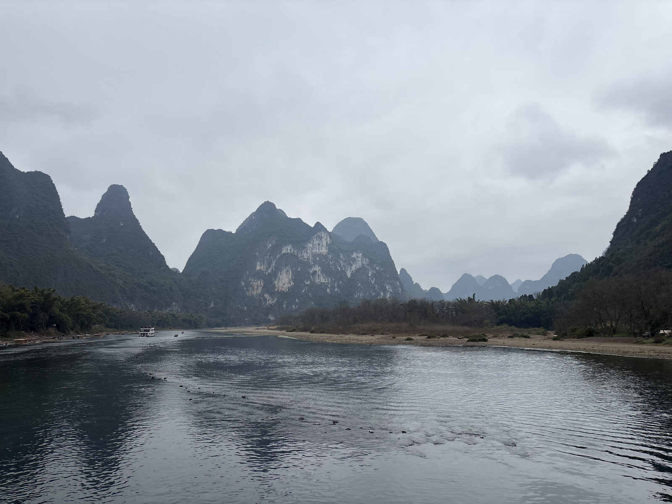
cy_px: 252
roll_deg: +0.4
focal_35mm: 26
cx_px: 336
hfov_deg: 67.3
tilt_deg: +8.2
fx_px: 505
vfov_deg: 53.1
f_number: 1.6
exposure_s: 1/2075
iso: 50
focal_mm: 5.96
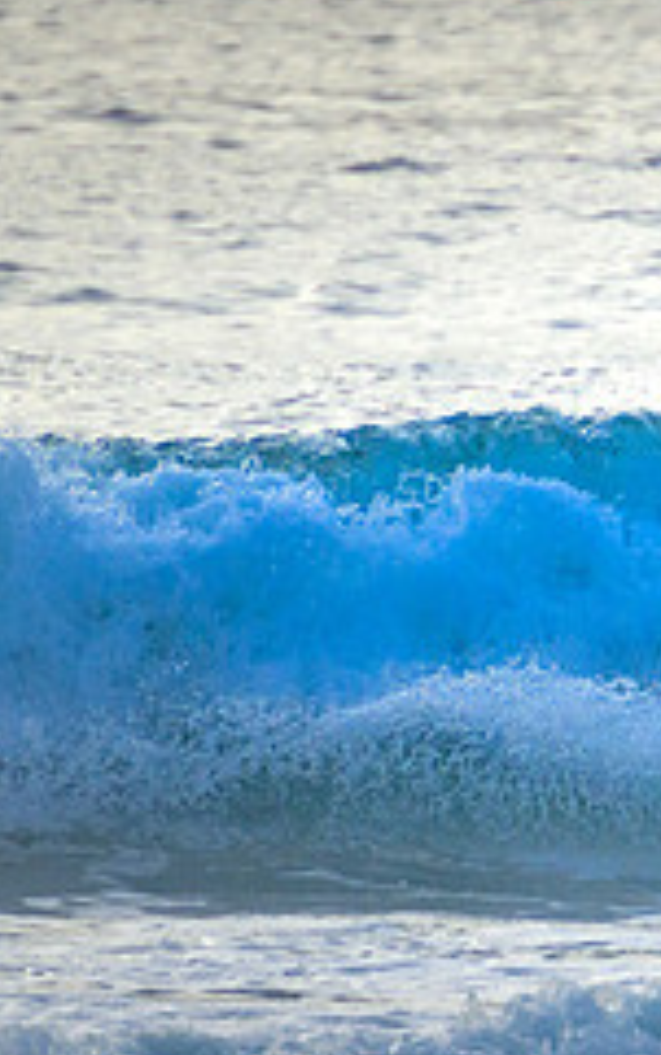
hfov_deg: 1.0
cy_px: 500
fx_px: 38755
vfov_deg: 1.6
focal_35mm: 1347
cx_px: 1365
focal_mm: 400
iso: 640
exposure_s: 1/2000
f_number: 5.6
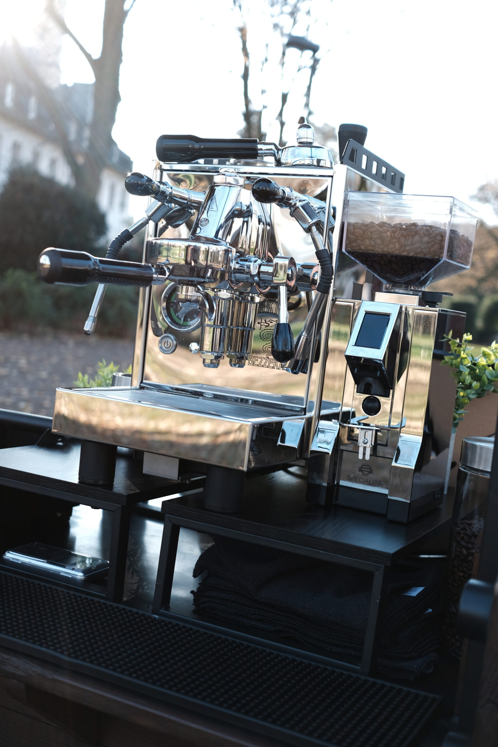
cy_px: 374
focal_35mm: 41
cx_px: 249
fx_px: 851
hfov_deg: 32.6
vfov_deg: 47.4
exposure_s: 1/100
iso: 100
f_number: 3.2
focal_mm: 27
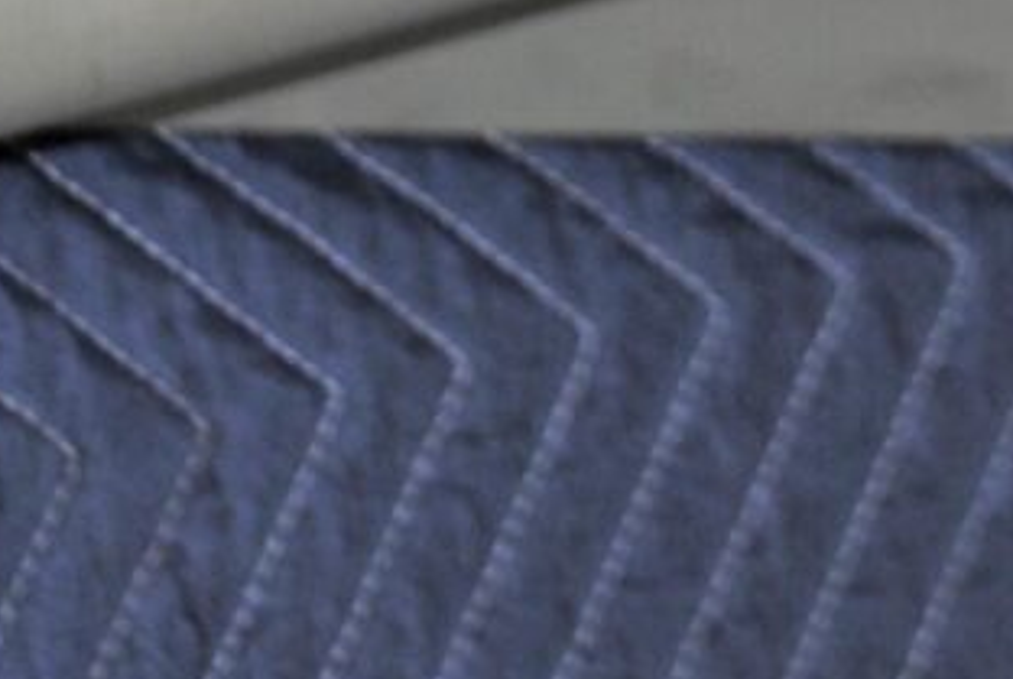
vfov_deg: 5.7
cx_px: 390
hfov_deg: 8.8
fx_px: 6566
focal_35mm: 233
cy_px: -1027
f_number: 4.5
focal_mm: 30
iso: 100
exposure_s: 1/50
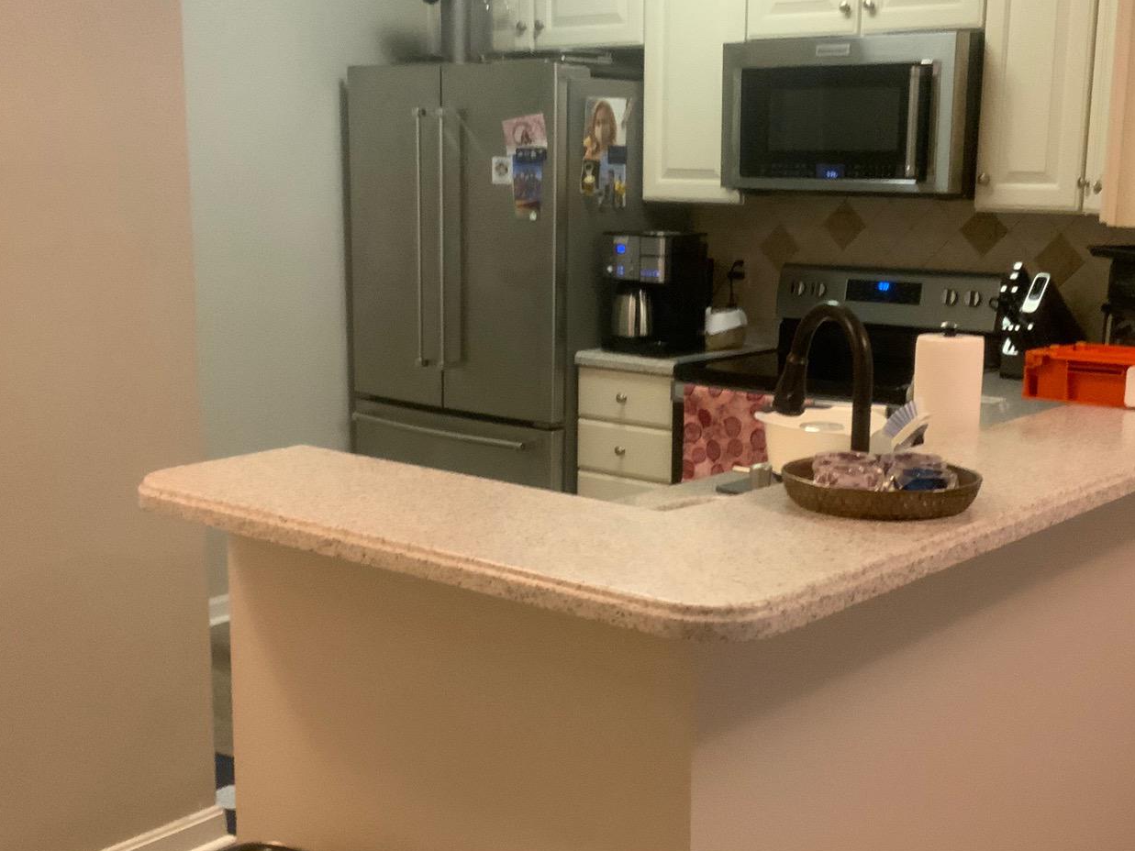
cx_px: 625
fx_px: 1574
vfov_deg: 30.2
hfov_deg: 39.6
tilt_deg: -12.6
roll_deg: -0.6
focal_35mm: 48
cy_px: 497
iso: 200
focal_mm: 3
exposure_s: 1/40
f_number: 1.8
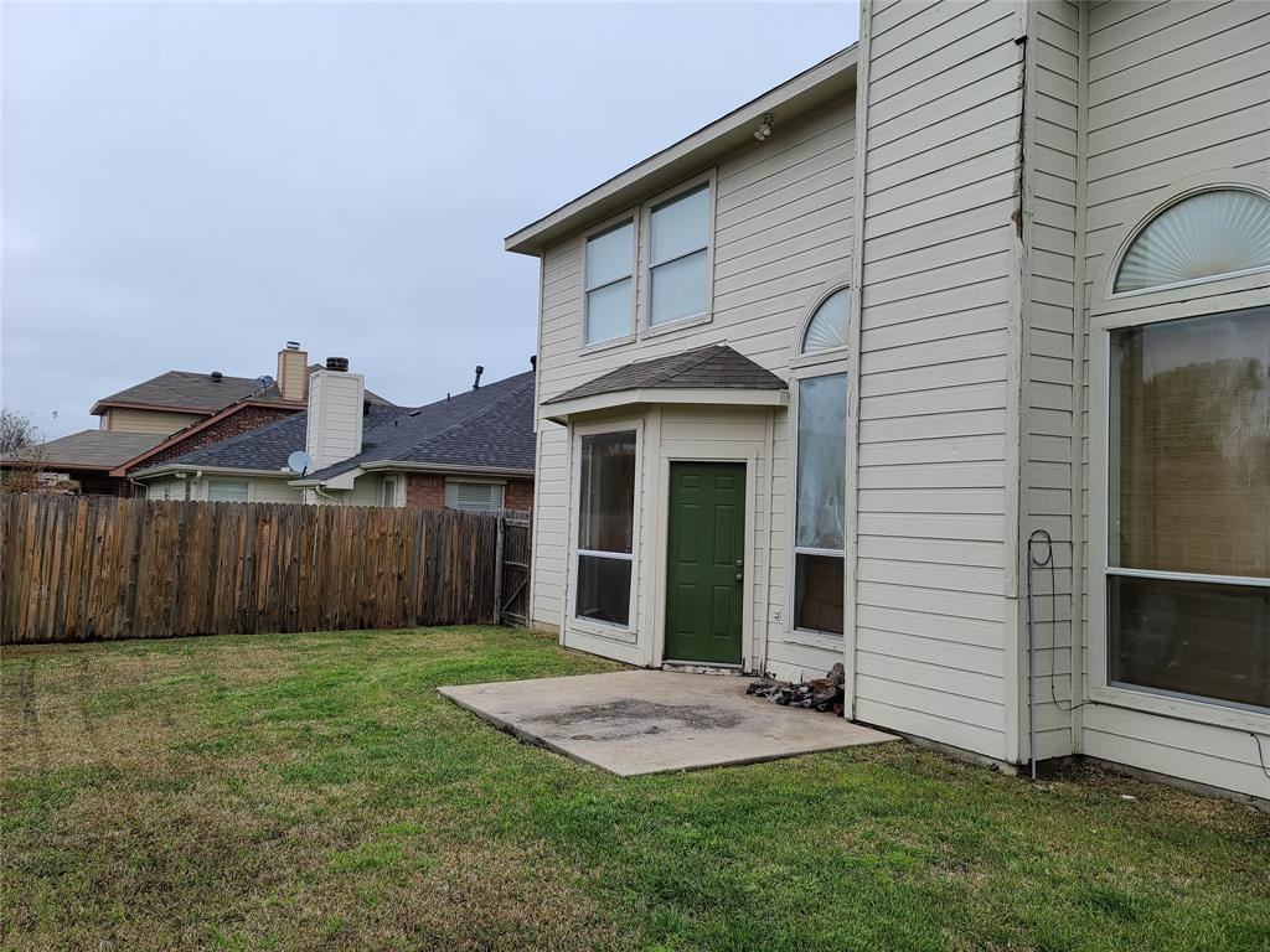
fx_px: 917
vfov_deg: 54.9
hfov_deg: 69.4
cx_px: 635
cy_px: 476
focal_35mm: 25
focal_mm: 7
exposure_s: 1/283
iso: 16
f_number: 1.8
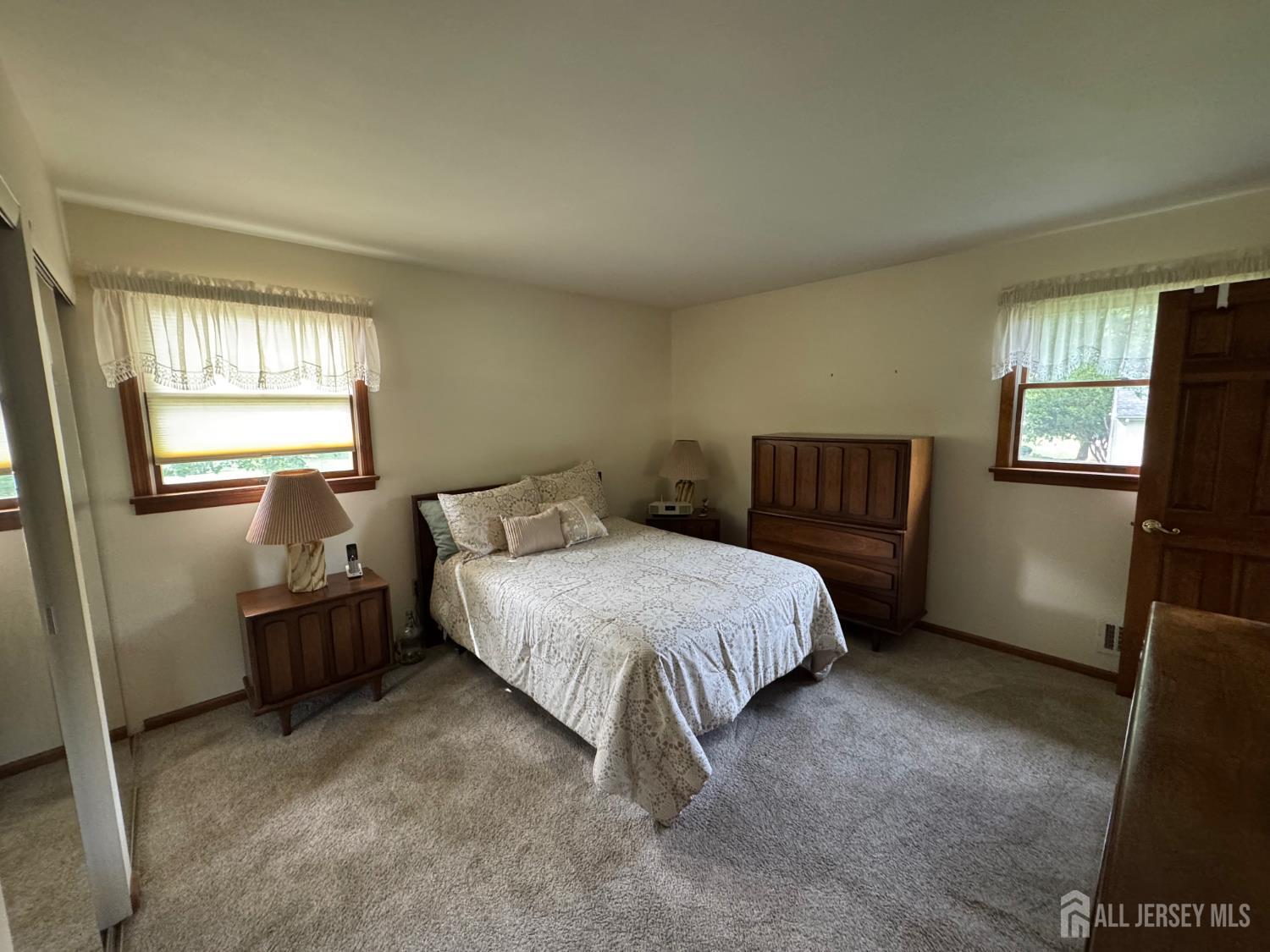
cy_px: 476
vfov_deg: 85.7
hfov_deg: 102.1
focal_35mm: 14
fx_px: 514
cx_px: 635
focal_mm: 2.22
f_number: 2.2
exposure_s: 1/60
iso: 500
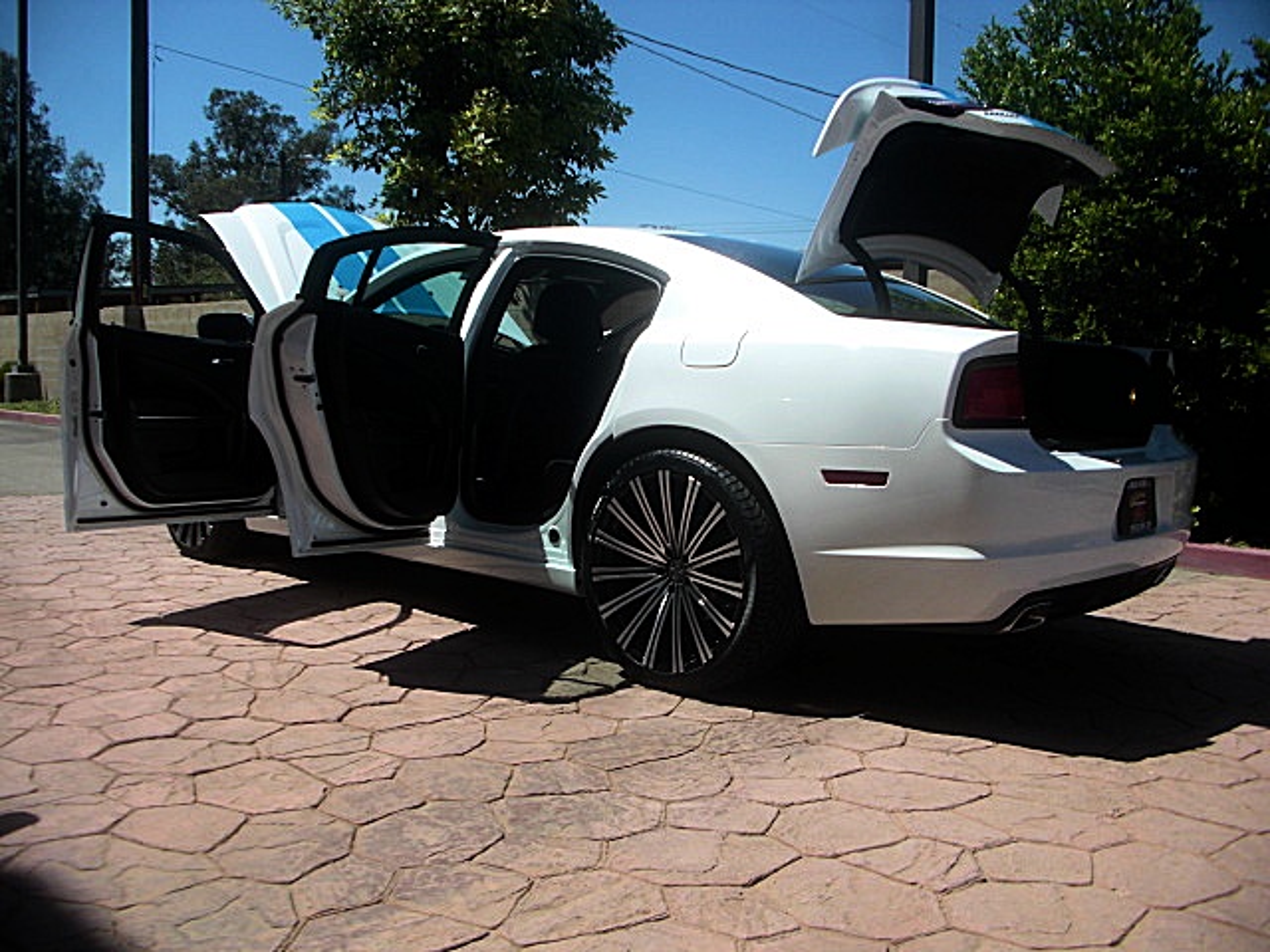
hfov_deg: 51.4
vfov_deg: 39.7
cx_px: 635
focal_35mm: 36
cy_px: 476
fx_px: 1321
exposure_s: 1/160
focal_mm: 6.3
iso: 50
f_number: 7.9
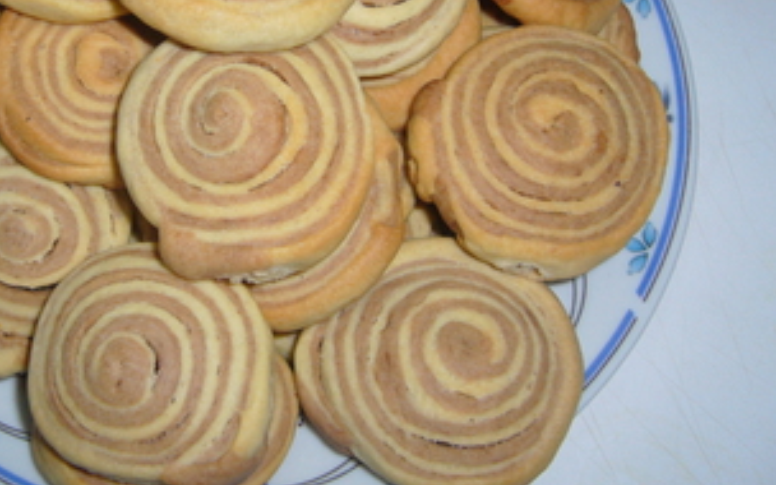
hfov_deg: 36.3
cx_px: 230
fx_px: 1163
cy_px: 135
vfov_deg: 23.4
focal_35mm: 55
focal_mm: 5.8
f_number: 2.8
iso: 100
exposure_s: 1/30
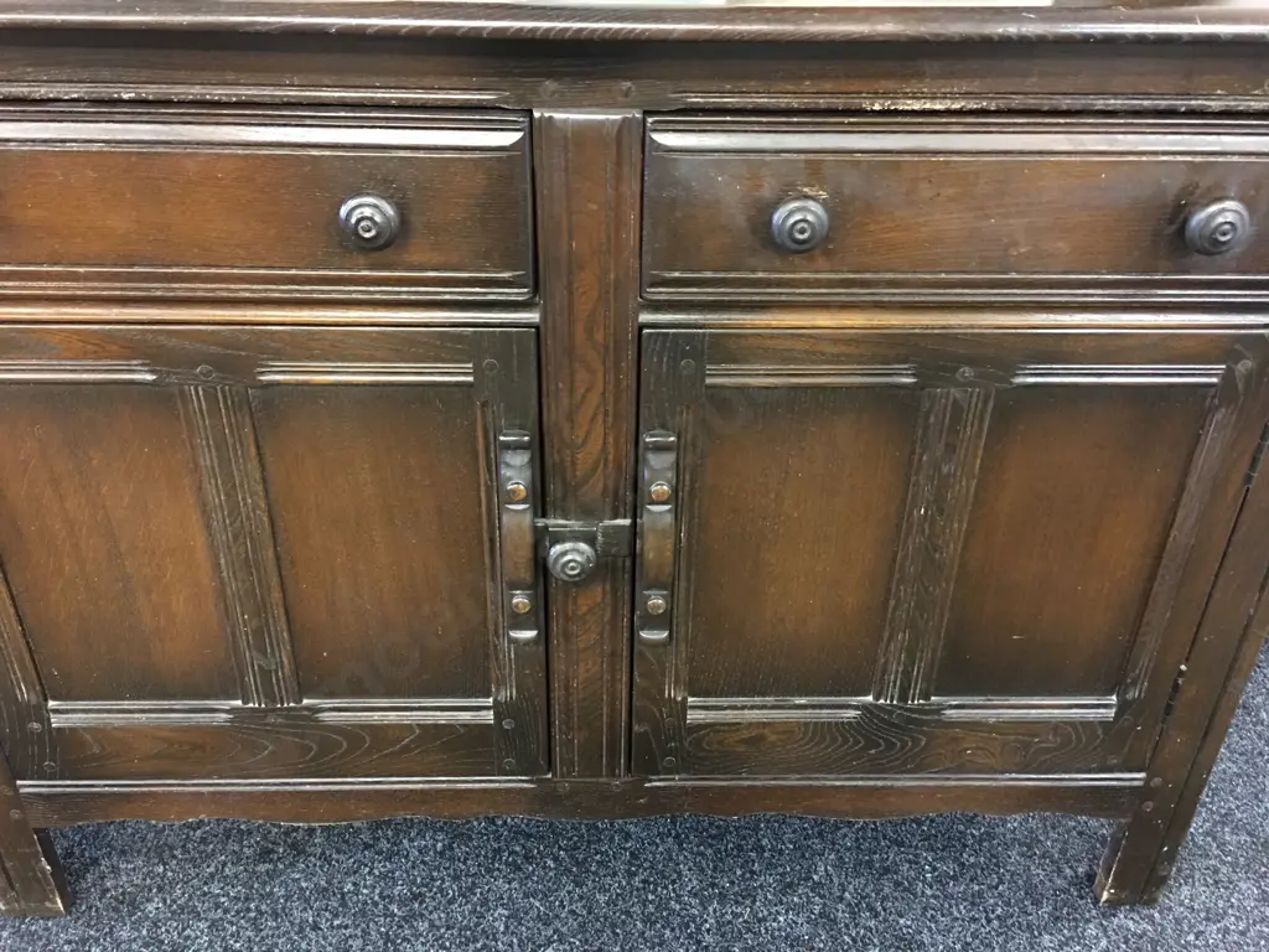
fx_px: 1063
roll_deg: -1.0
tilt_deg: -29.1
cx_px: 634
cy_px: 476
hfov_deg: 61.7
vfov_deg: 48.2
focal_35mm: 29
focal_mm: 4.15
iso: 160
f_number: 2.2
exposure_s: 1/8
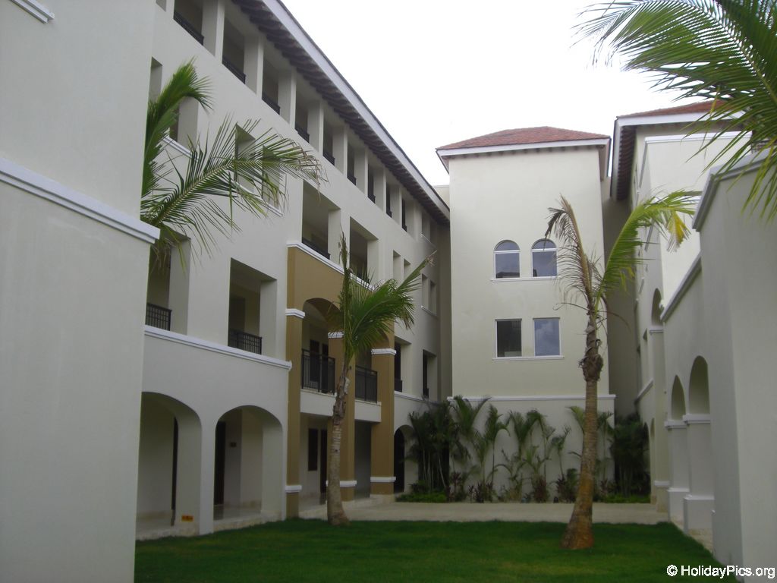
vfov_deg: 37.7
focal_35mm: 38
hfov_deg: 49.0
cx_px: 388
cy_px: 292
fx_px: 853
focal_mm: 6.2
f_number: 2.7
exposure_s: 1/400
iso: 64
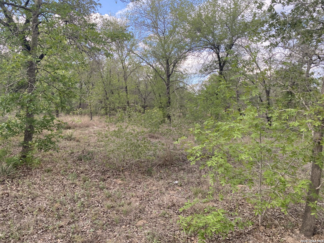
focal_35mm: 26
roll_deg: +0.3
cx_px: 162
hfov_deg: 67.3
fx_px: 243
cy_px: 122
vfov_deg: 53.1
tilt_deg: -3.5
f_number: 1.8
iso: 32
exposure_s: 1/296
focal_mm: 4.25
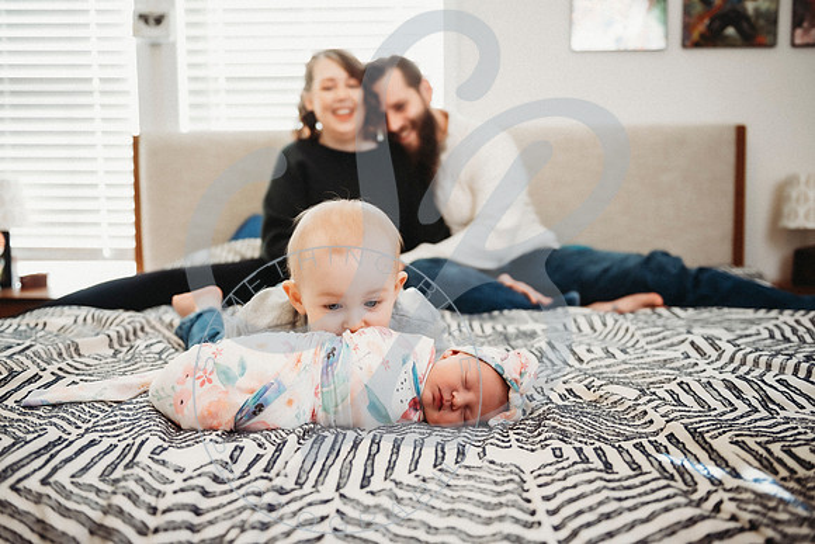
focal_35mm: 35
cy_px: 272
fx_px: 802
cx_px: 398
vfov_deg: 37.5
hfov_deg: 53.9
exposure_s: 1/125
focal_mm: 34
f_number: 2.8
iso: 800
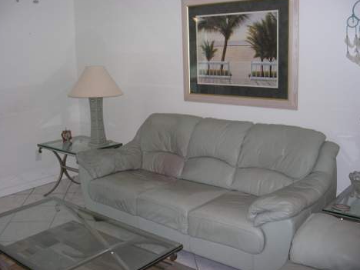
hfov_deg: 47.9
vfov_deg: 36.8
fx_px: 406
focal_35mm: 39
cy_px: 134
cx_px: 177
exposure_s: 1/60
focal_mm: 8
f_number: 2.8
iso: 100
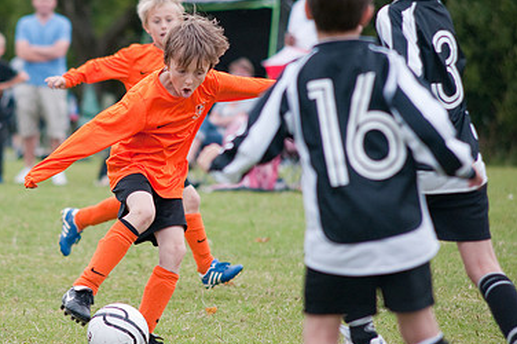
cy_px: 144
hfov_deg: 5.9
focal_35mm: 347
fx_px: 4979
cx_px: 120
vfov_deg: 4.0
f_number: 3.2
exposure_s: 1/1250
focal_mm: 150
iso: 640
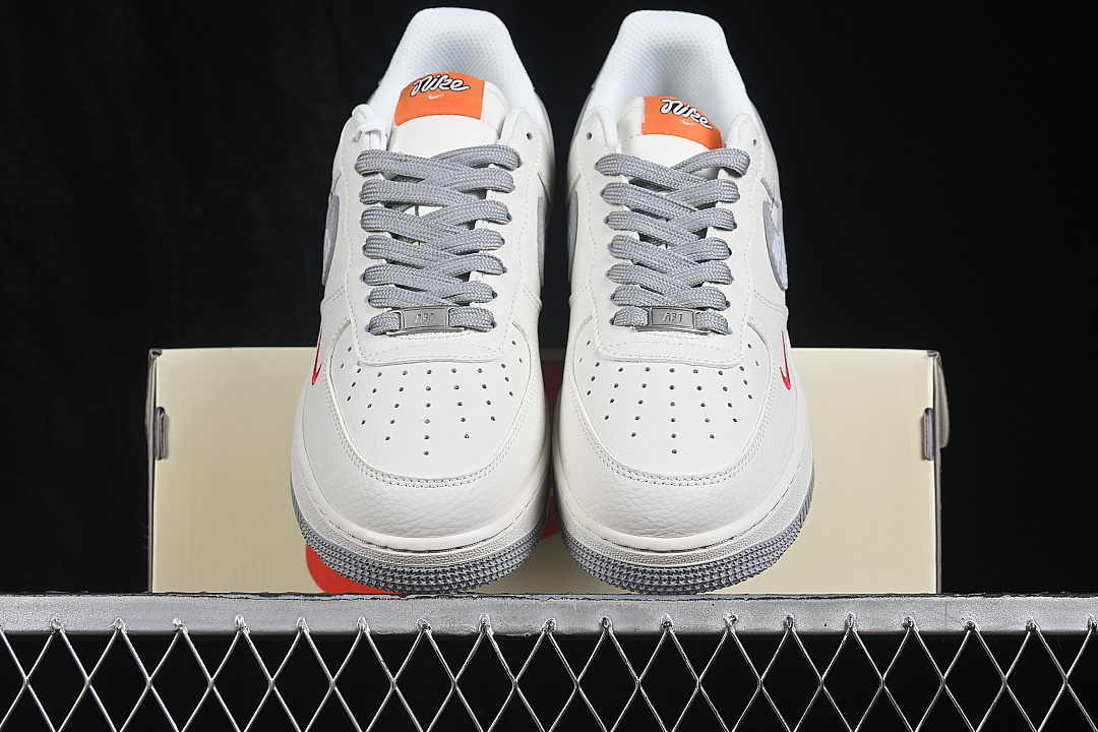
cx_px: 549
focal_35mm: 75
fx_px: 2287
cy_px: 366
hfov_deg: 27.0
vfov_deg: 18.2
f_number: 8
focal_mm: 50
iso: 160
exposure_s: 1/80
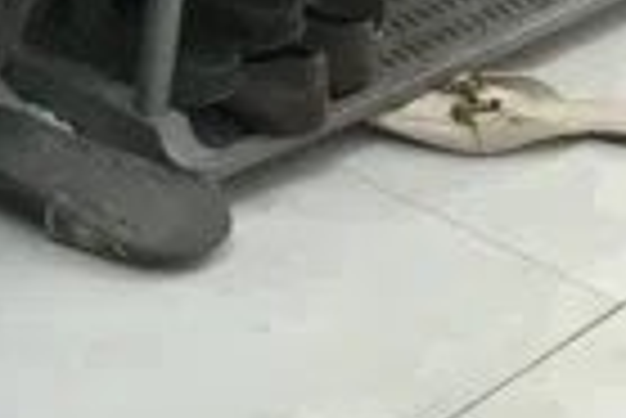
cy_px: 117
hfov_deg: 12.4
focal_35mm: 139
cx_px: -739
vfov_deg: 9.9
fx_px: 2420
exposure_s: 1/50
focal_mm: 3
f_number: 1.8
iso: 160
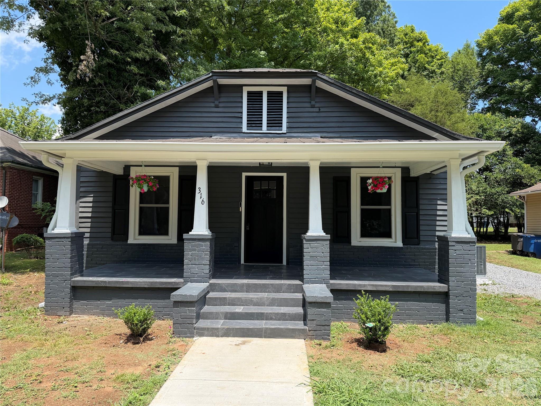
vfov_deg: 56.8
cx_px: 270
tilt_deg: +2.8
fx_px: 375
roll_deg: -0.5
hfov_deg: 71.6
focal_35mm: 24
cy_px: 203
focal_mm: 6.76
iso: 100
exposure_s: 1/2299
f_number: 1.78
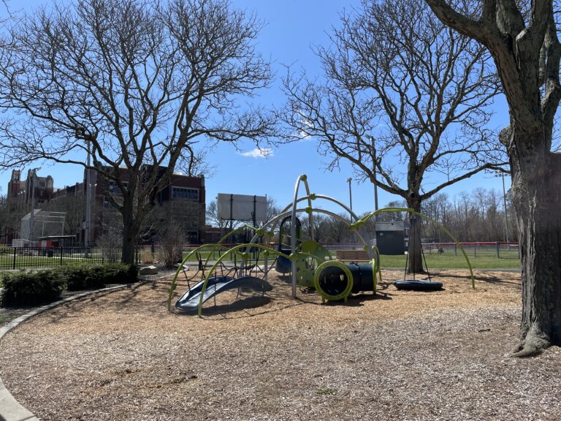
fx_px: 421
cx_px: 280
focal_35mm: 26
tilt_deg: +5.7
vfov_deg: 53.1
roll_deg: +0.8
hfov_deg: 67.3
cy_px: 210
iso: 32
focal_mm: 4.2
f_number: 1.6
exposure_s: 1/3509
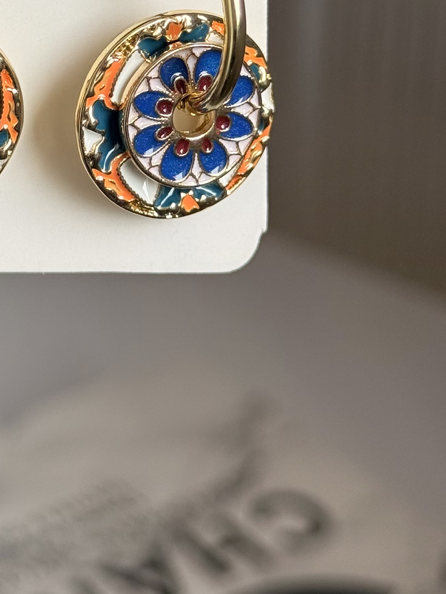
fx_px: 1889
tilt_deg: -25.0
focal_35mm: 110
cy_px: 61
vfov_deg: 17.6
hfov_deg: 13.3
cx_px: 43
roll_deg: +1.4
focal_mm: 6.76
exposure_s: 1/166
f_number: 1.78
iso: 64
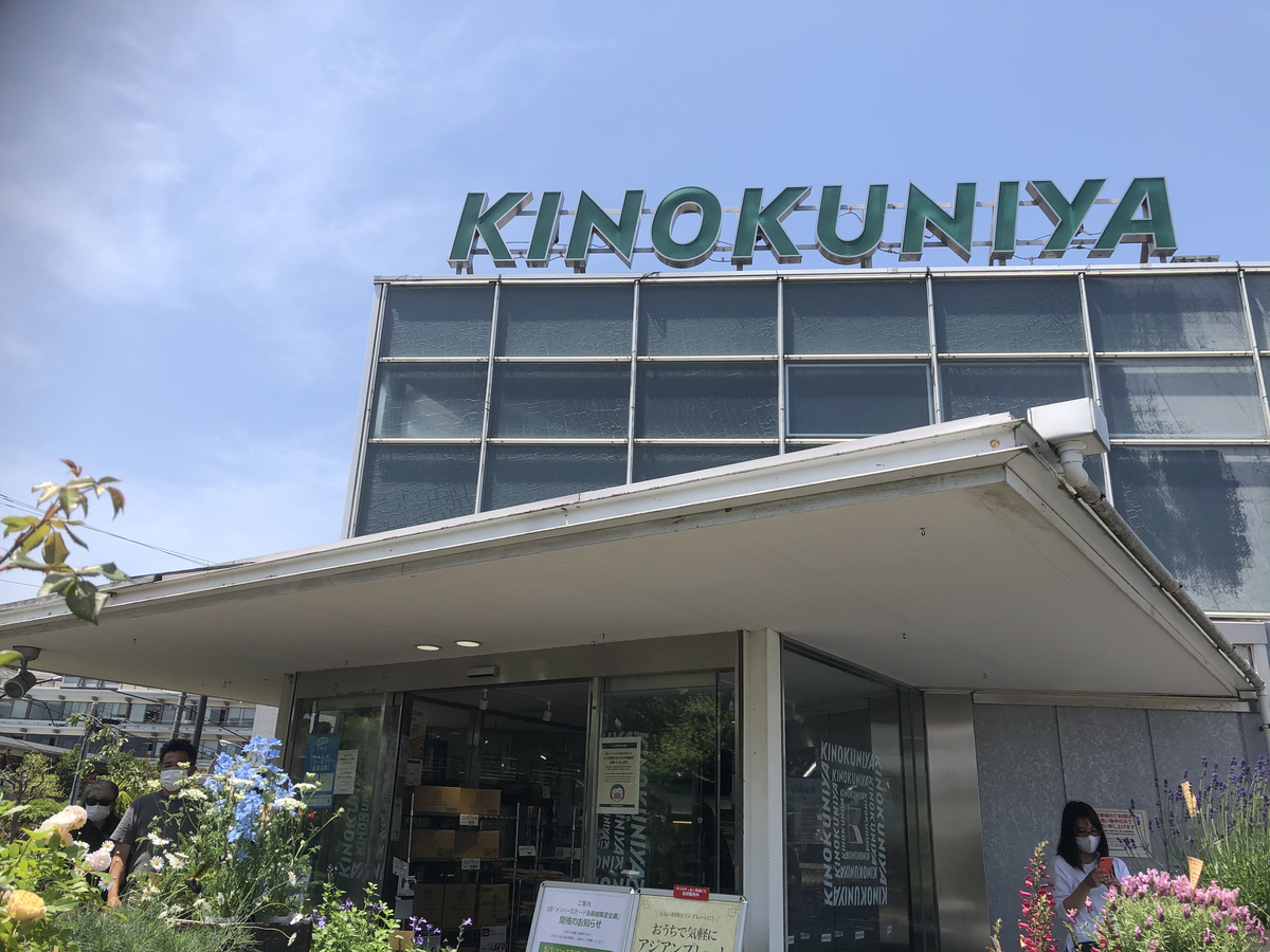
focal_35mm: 28
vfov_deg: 49.7
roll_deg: -2.4
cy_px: 476
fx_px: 1027
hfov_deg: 63.4
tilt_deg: +21.0
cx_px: 635
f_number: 1.8
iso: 20
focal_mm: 3.99
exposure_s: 1/1600
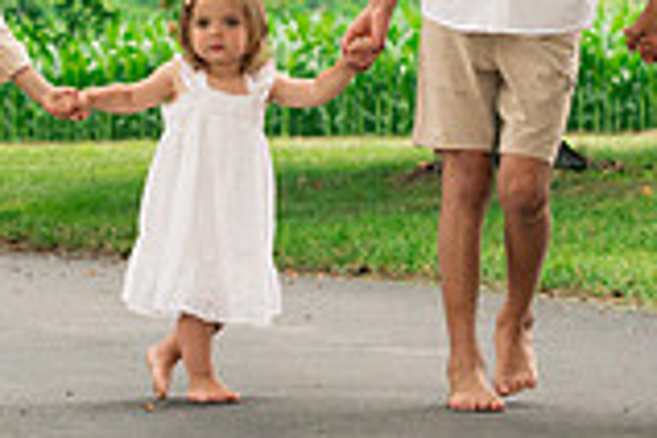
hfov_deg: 6.6
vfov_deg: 4.4
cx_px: 335
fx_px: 5675
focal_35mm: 311
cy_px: -35
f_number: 5
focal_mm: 85
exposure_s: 1/320
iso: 400
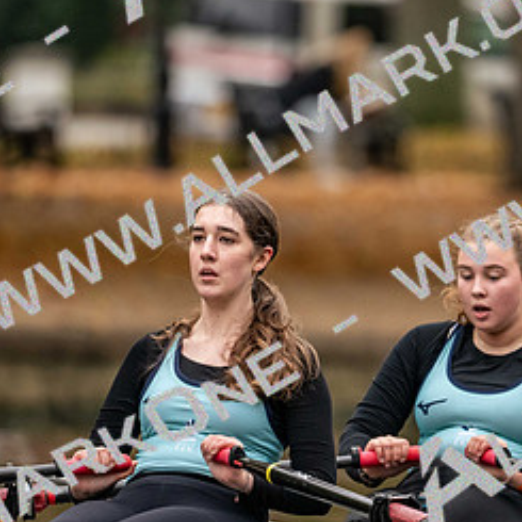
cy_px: 336
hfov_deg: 2.2
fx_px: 13751
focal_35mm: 806
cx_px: 236
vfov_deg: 2.2
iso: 2500
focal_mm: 400
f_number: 4.5
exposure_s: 1/2500
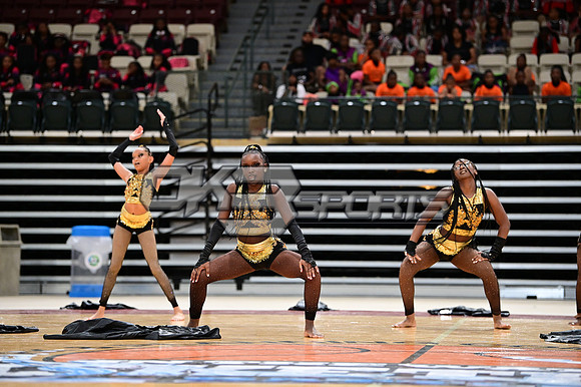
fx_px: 2097
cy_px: 194
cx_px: 290
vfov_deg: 10.5
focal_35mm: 130
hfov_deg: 15.8
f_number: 3.2
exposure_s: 1/1000
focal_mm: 130
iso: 6400
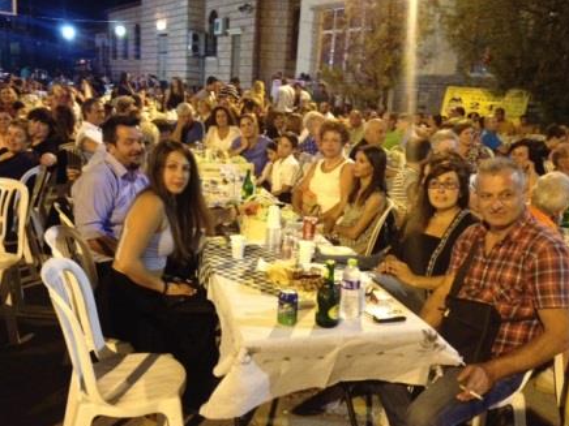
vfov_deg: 39.7
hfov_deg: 51.4
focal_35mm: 36
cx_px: 282
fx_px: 592
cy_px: 216
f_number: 2.4
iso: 500
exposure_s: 1/17
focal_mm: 4.28
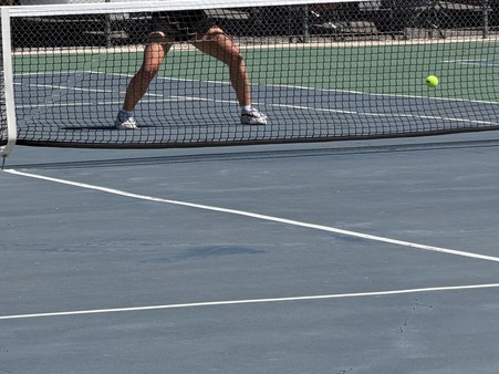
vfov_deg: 6.5
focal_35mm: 227
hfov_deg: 8.7
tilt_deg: +0.0
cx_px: 126
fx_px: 3271
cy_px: 11
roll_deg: -0.5
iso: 20
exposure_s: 1/709
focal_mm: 16.89
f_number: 2.8
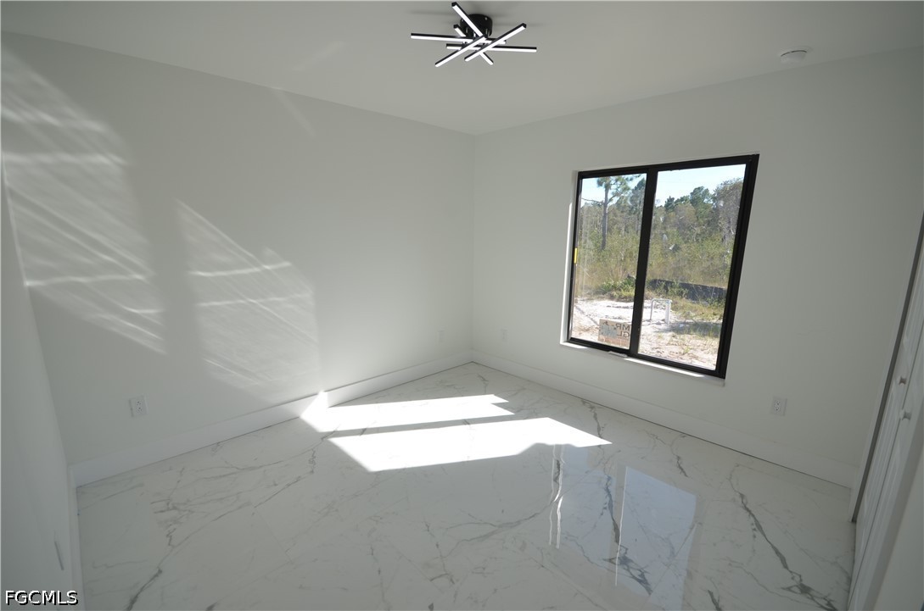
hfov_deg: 100.5
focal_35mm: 15
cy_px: 306
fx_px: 384
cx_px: 462
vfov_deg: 77.1
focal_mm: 10
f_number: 7.1
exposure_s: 1/200
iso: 200
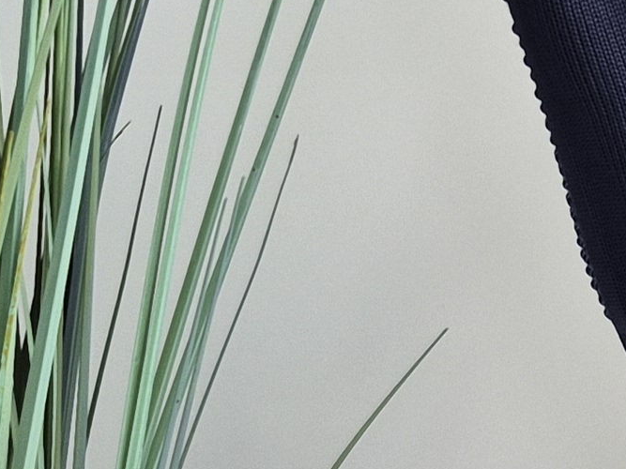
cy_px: 427
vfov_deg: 10.7
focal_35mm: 138
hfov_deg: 13.0
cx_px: 1121
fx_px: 2495
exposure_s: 1/180
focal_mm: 5.4
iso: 50
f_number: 1.8
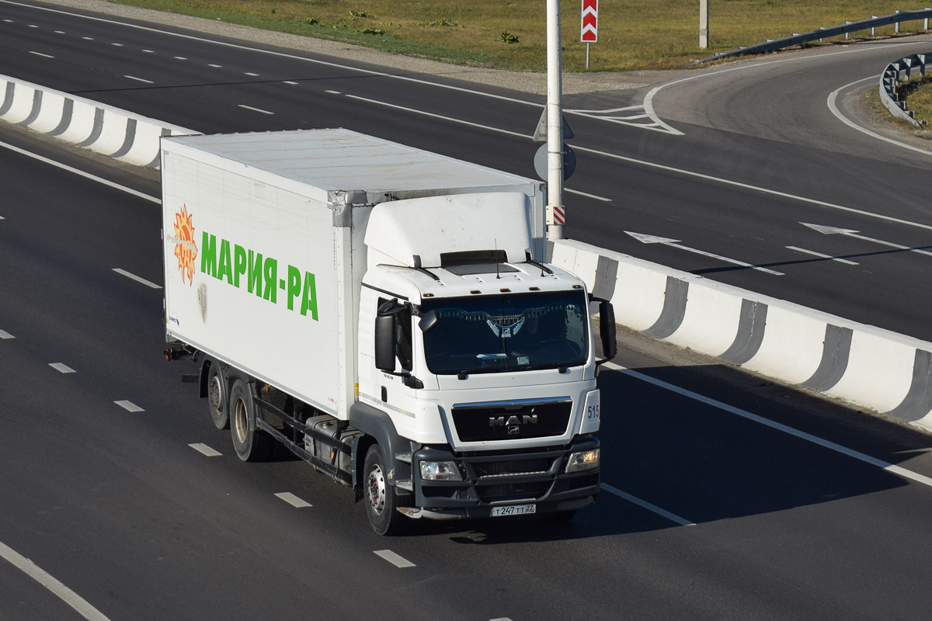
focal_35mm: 82
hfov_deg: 24.6
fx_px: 2136
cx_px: 466
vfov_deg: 16.6
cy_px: 310
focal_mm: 55
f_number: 5.6
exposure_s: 1/1000
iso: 100
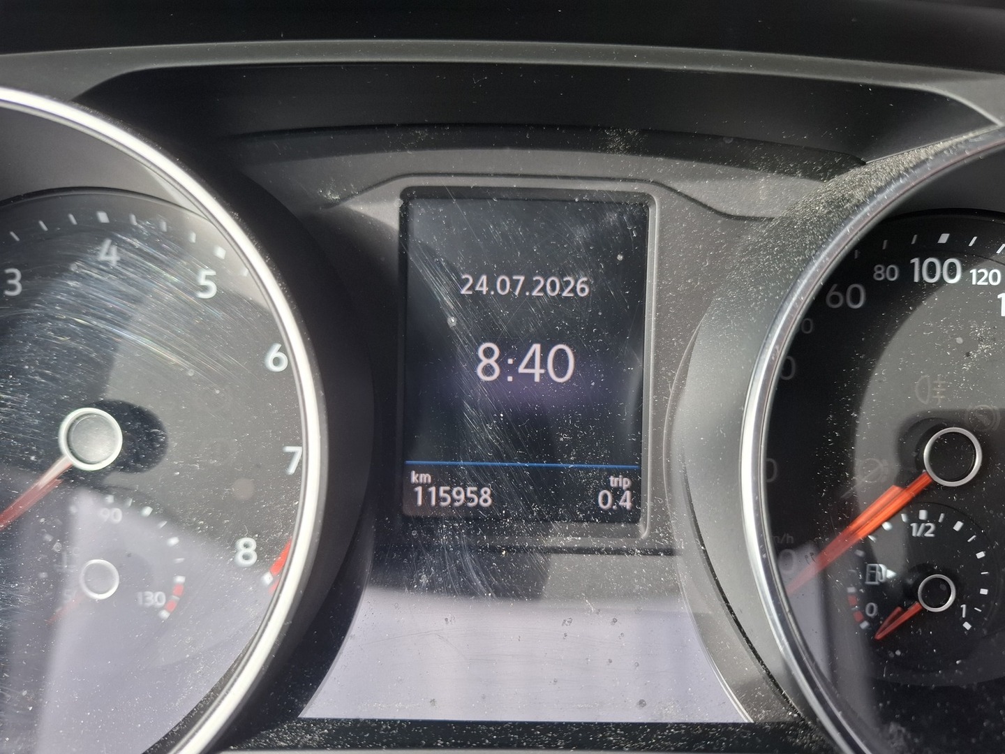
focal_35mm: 23
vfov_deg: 58.9
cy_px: 377
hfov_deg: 73.9
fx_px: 668
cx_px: 502
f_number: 1.8
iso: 50
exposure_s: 1/122
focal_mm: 5.54
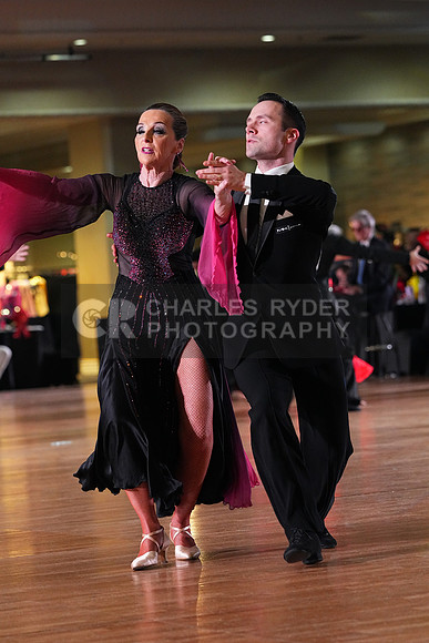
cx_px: 214
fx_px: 2697
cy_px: 322
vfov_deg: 13.6
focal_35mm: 151
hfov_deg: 9.1
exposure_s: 1/400
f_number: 5
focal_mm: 151
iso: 6400
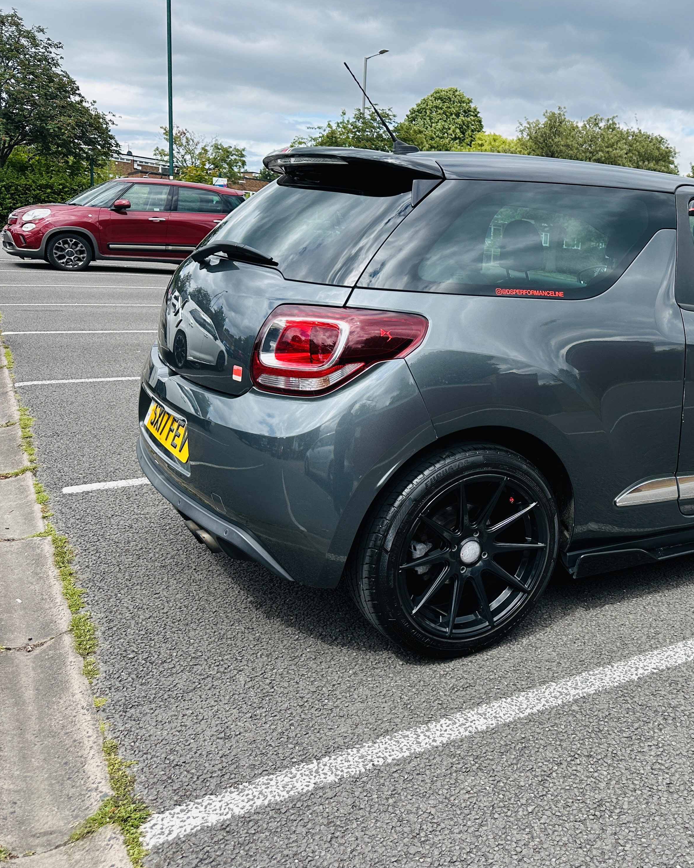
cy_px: 428
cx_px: 590
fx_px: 822
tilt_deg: -9.7
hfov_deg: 42.9
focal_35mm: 32
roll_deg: -4.4
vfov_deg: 55.7
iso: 80
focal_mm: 6.86
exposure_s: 1/1692
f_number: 1.78
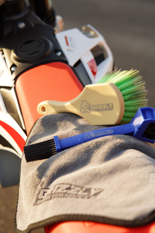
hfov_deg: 16.1
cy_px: 116
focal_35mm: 85
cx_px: 78
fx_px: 549
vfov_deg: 23.9
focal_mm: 85
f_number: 5
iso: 100
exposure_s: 1/100
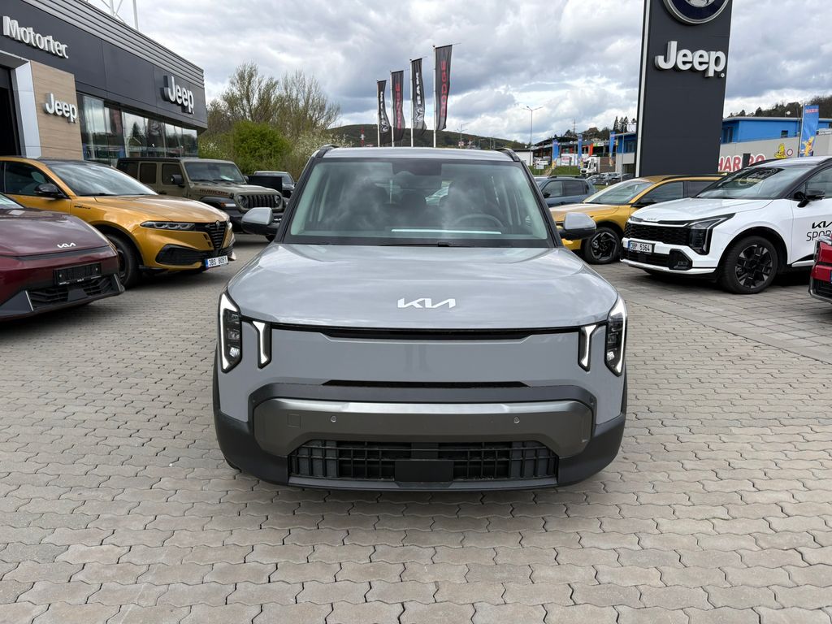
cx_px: 416
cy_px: 312
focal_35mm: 26
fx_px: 625
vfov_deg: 53.1
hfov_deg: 67.3
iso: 50
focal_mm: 5.96
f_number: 1.6
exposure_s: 1/1848
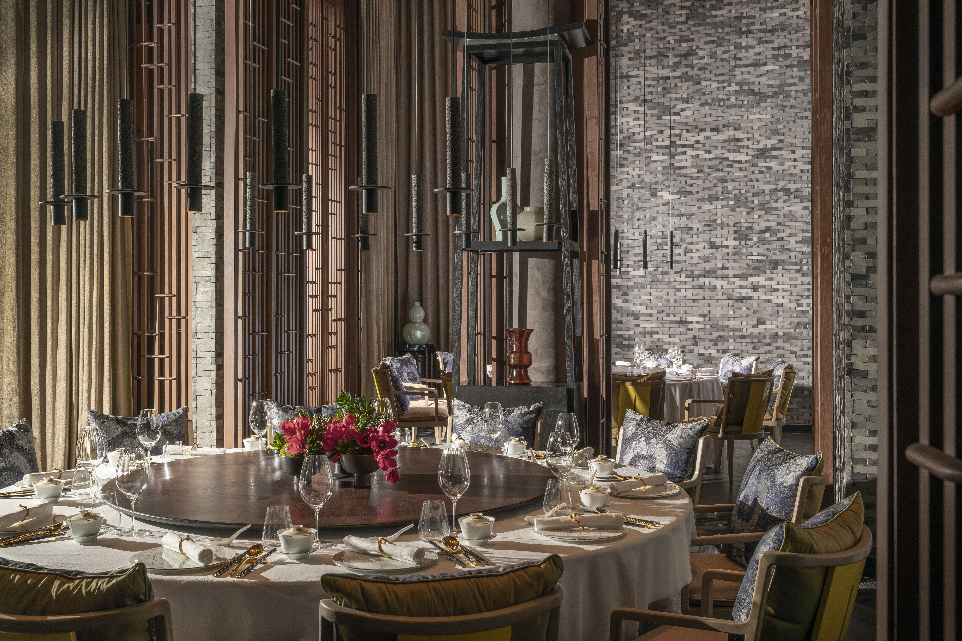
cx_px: 481
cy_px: 320
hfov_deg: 48.5
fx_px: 1069
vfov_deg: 33.4
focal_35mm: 40
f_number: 11
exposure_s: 1/60
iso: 320
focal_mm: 40
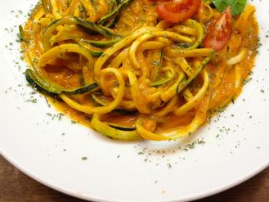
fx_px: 412
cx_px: 140
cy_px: 46
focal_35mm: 53
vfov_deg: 27.1
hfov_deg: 36.2
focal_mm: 4.12
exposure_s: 1/20
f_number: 2.4
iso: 50
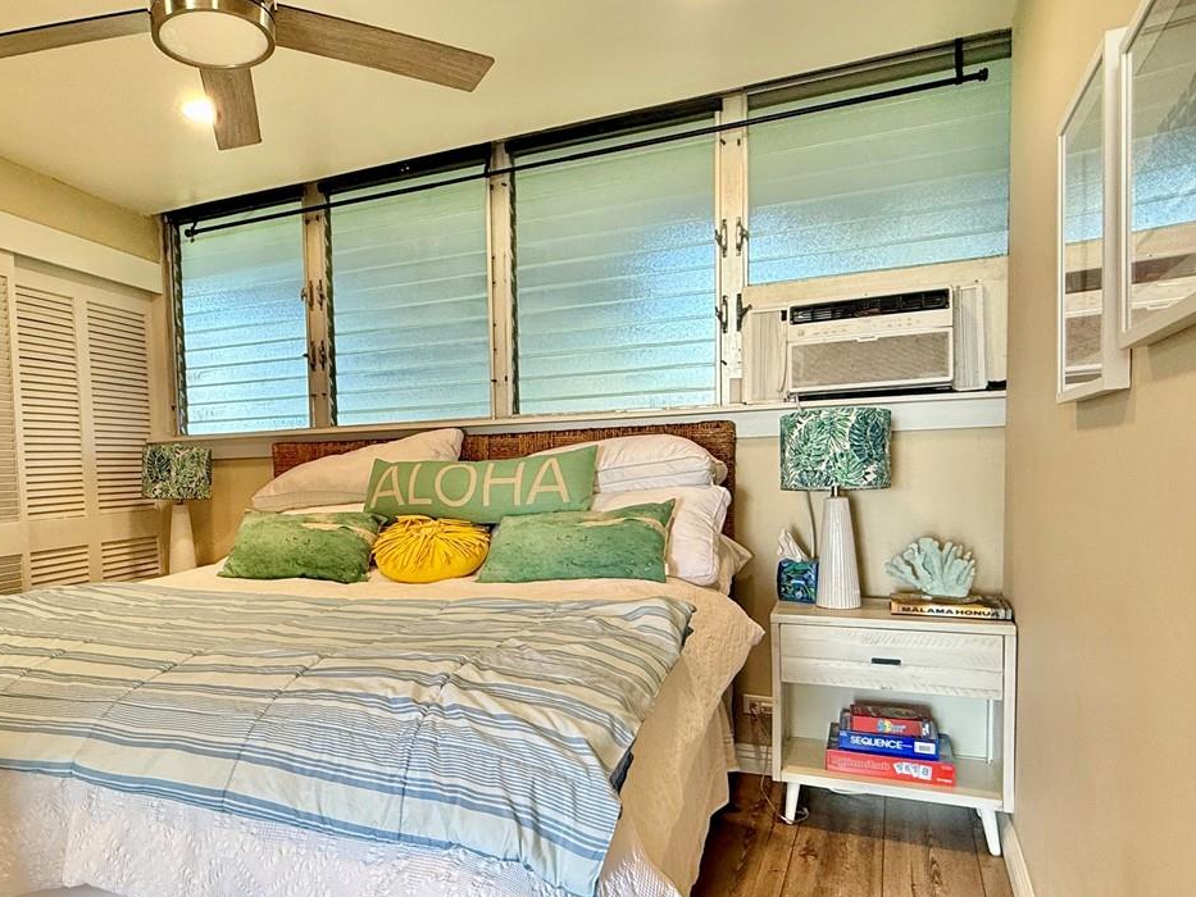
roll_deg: +1.8
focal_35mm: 24
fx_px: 829
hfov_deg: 69.9
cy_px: 523
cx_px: 419
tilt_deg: -3.1
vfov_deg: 56.5
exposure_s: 1/120
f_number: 2.2
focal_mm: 2.22
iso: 125
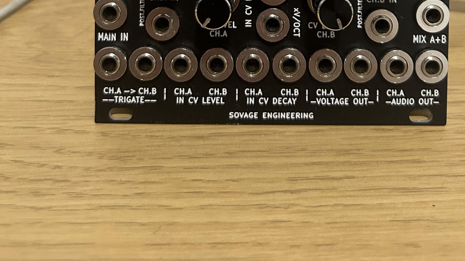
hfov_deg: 42.8
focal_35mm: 48
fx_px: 592
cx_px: 263
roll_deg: -0.9
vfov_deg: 21.2
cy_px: -124
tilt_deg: -21.5
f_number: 1.5
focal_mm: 5.7
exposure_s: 1/50
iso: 400
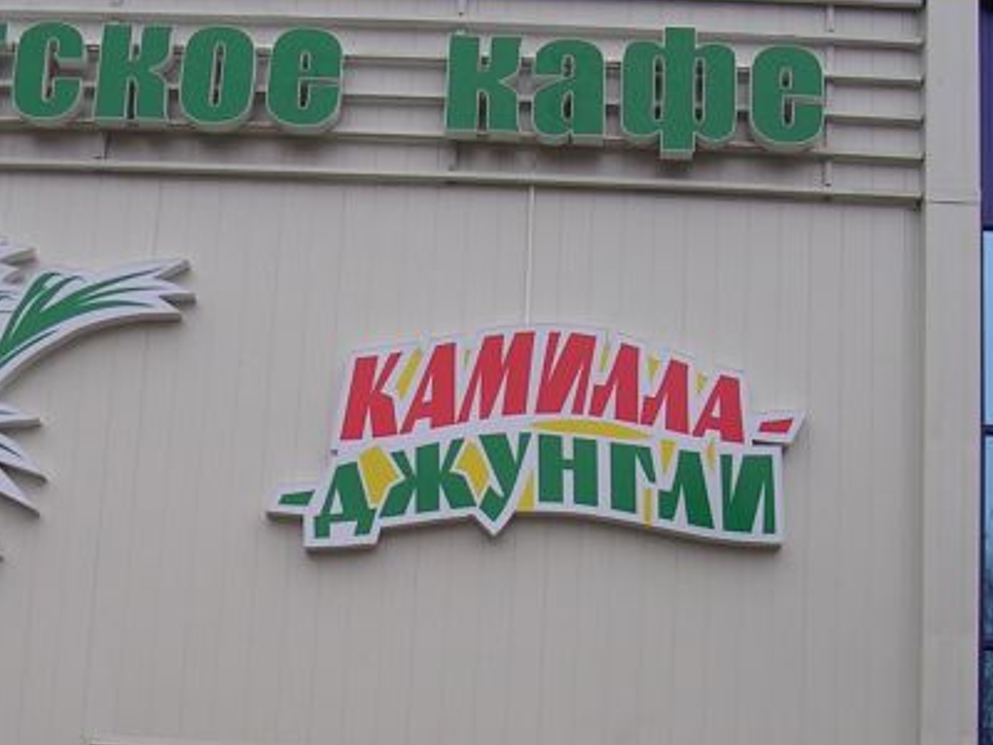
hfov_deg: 25.6
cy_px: 638
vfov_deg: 19.1
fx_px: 2180
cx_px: 357
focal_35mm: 76
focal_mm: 5.8
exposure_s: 1/131
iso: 50
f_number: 2.8
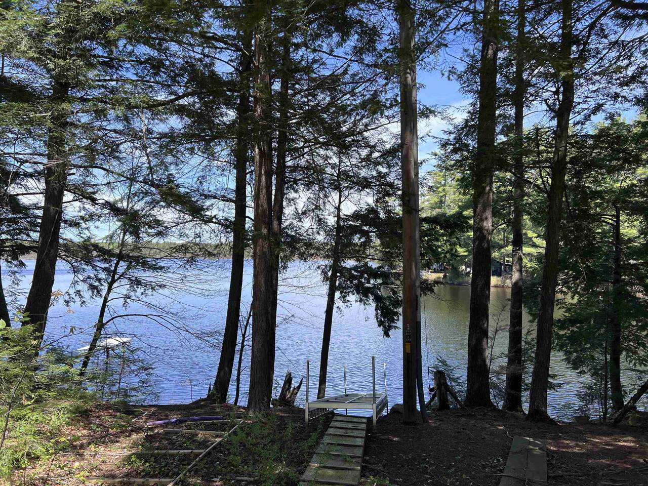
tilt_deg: +1.5
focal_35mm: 26
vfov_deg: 53.1
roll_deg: -0.4
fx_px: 487
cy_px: 243
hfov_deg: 67.3
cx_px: 324
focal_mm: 5.7
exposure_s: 1/1553
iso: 50
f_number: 1.5
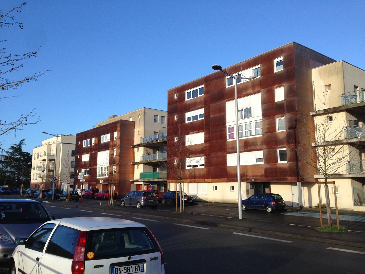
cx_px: 182
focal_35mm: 33
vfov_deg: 42.9
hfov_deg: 55.4
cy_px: 137
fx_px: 348
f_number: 2.4
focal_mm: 4.12
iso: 50
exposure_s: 1/753
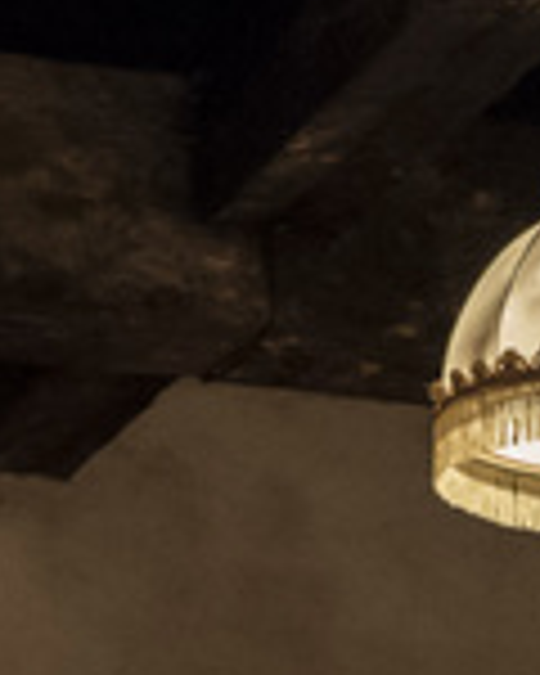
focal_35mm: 225
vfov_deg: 7.5
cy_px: 2016
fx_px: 4495
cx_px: 1170
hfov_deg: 6.6
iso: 2500
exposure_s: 1/160
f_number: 3.5
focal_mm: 24
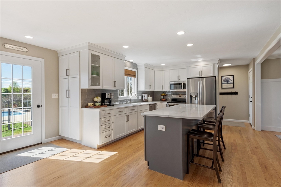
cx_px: 140
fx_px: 141
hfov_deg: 90.0
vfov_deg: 67.4
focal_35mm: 18
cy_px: 94
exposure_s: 1/10
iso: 400
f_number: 8
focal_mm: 12
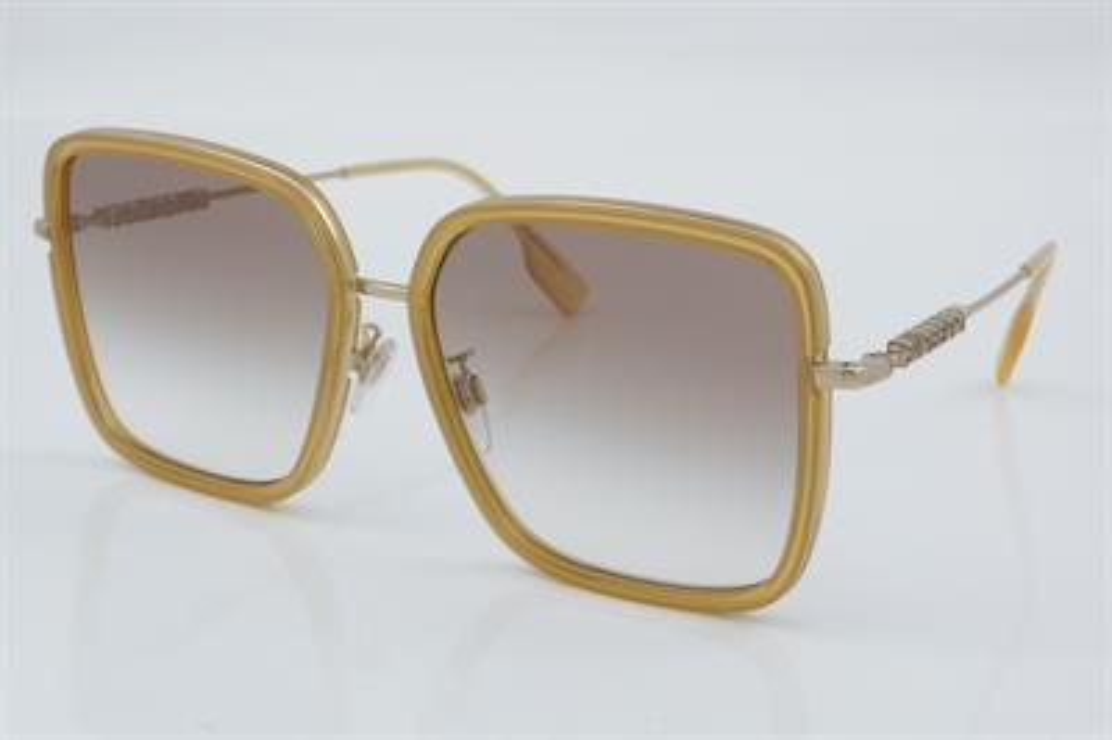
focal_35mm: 82
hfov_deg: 24.6
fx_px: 2546
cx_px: 556
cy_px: 370
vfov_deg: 16.5
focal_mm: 55
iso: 100
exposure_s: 1/4
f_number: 32
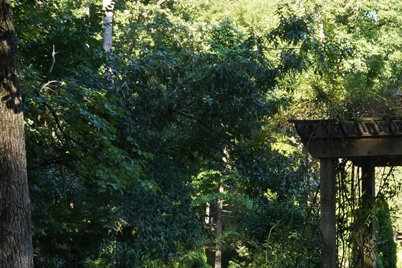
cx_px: 502
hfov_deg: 17.0
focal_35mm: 114
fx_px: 1274
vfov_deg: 12.0
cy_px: 236
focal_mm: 35
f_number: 20
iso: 2500
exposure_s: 1/100
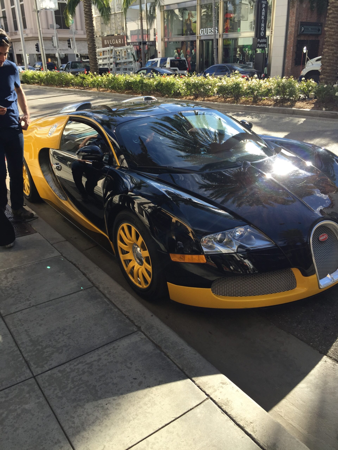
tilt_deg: -21.3
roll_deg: +1.8
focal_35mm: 29
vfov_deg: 61.7
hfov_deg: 48.2
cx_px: 169
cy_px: 225
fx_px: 378
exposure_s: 1/599
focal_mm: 4.15
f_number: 2.2
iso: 32
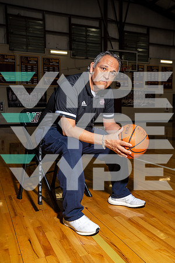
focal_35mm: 34
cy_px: 132
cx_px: 88
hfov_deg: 38.9
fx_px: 248
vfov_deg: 55.8
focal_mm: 34
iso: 100
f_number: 5.6
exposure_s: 1/125
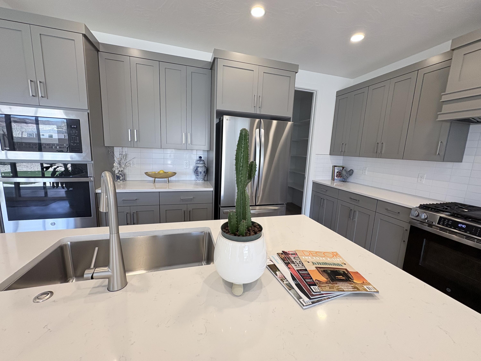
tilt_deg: -8.5
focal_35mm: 14
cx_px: 240
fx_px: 195
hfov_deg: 102.1
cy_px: 180
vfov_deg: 85.7
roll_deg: -2.4
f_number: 2.2
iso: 160
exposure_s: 1/120
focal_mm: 2.22
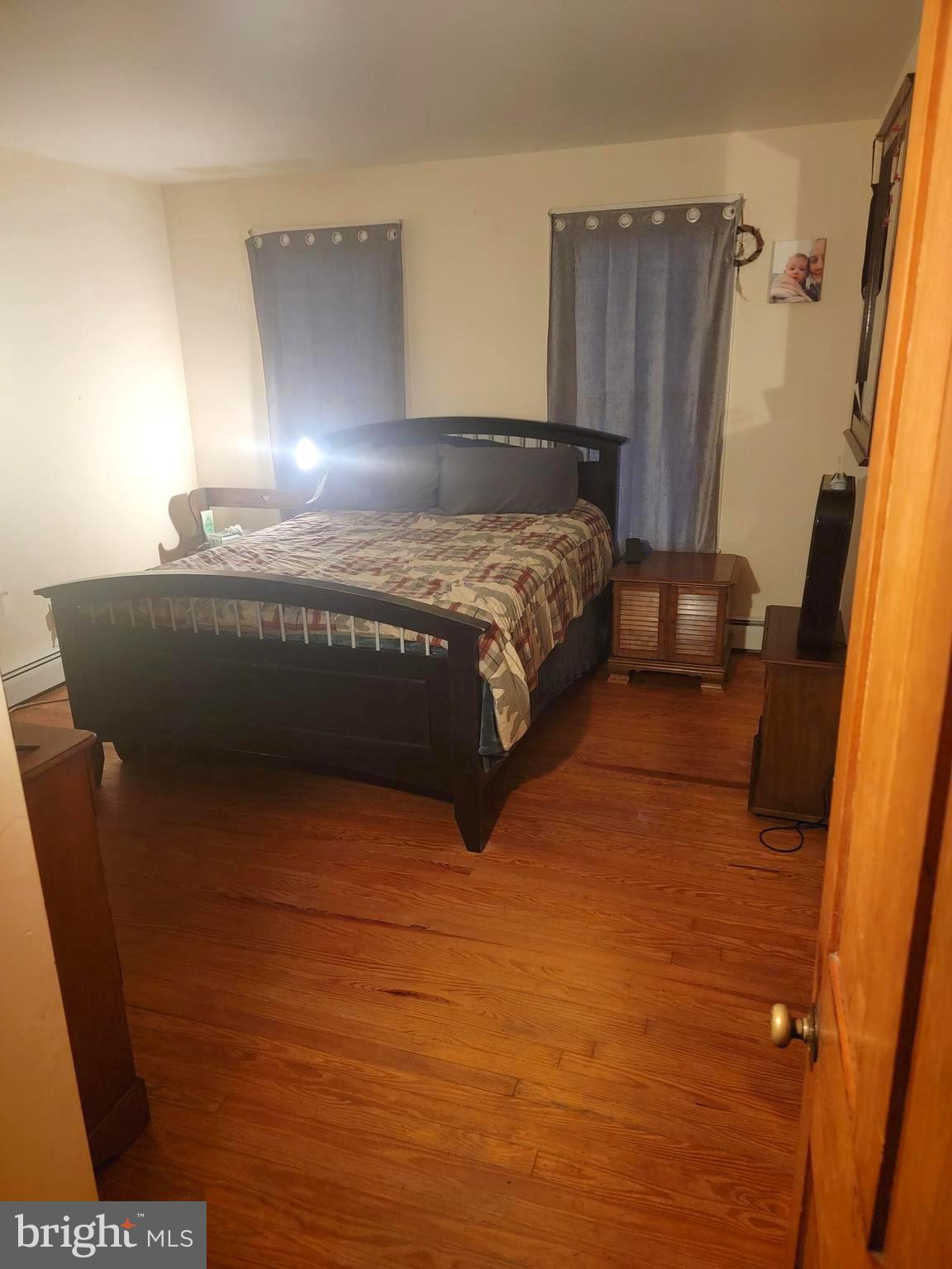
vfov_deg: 71.6
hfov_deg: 56.8
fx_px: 880
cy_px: 634
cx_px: 476
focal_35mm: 24
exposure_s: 1/29
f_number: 1.8
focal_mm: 6.7
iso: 640
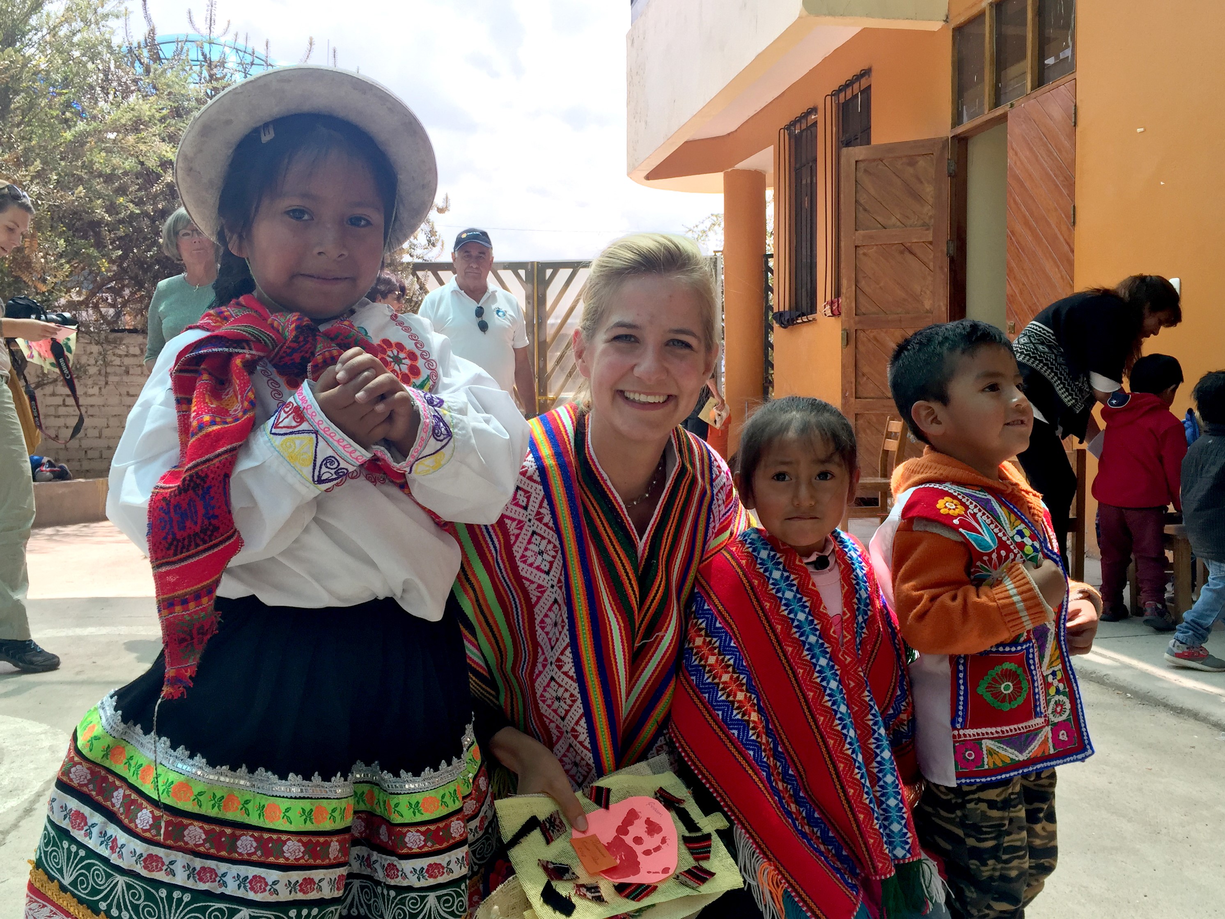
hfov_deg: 61.7
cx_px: 612
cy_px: 460
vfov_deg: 48.2
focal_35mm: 29
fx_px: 1026
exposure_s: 1/682
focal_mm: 4.15
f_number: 2.2
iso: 32
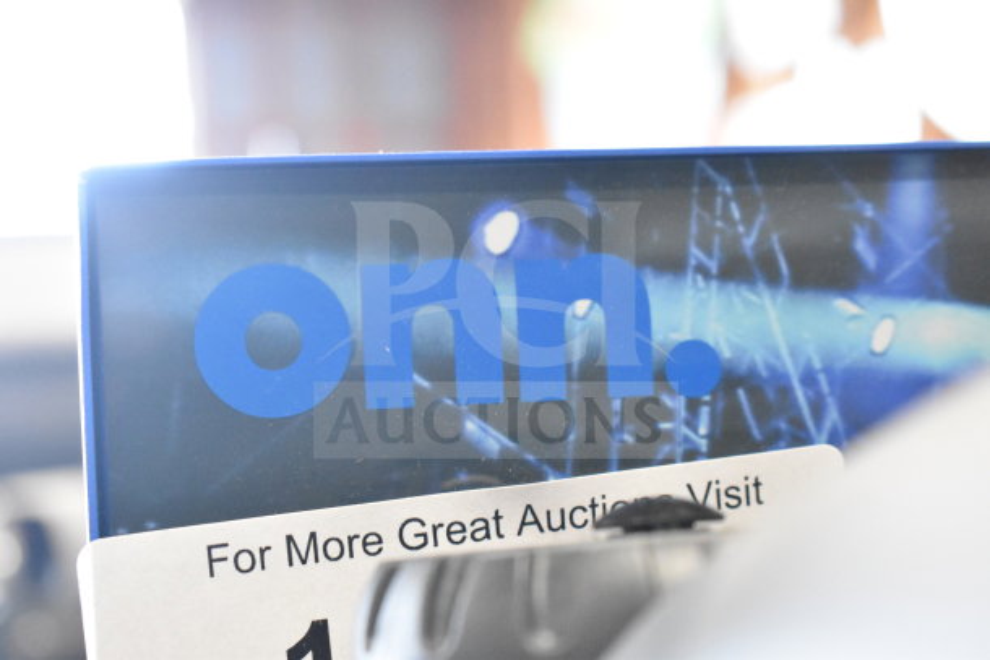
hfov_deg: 24.6
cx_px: 495
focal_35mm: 82
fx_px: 2269
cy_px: 330
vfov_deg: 16.6
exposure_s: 1/100
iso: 8000
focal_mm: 55
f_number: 5.6
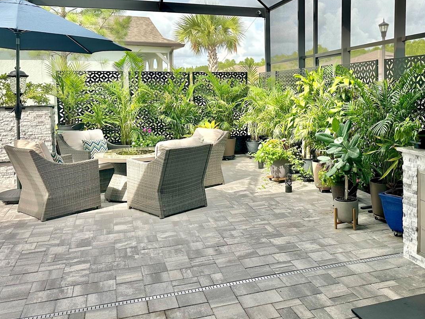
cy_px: 125
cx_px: 286
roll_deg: +0.7
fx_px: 442
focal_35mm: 36
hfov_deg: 50.4
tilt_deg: -3.9
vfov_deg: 39.5
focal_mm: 6.86
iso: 80
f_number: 1.78
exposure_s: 1/952
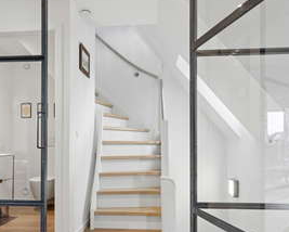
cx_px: 131
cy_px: 144
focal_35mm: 28
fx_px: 240
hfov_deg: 62.1
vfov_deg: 51.1
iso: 200
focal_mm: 19
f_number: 6.3
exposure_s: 1/20
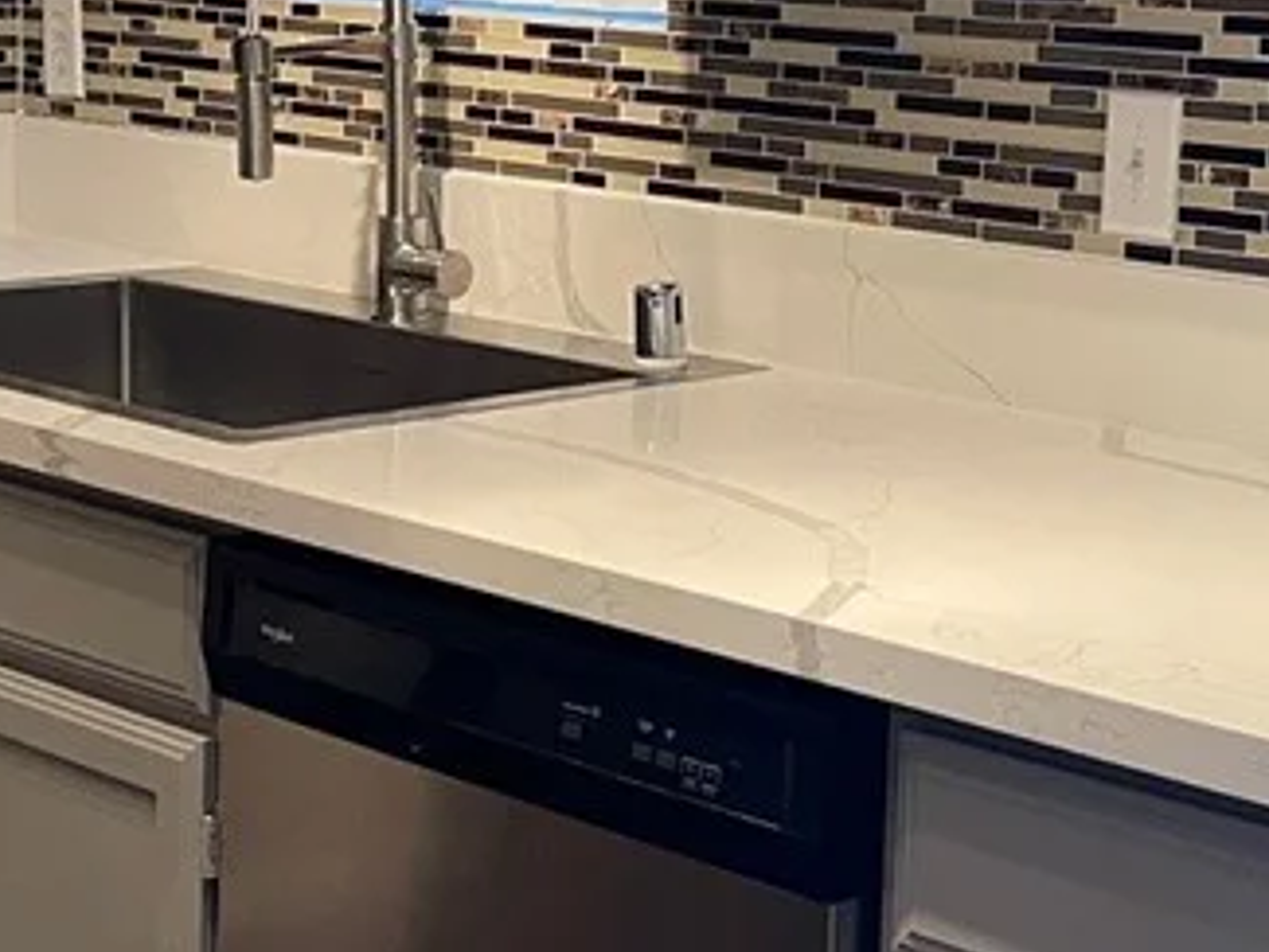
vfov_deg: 17.9
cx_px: 898
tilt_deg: -7.7
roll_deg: -1.9
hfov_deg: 23.7
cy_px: 265
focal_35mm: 82
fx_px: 3007
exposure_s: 1/60
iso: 200
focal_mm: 5.1
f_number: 1.6
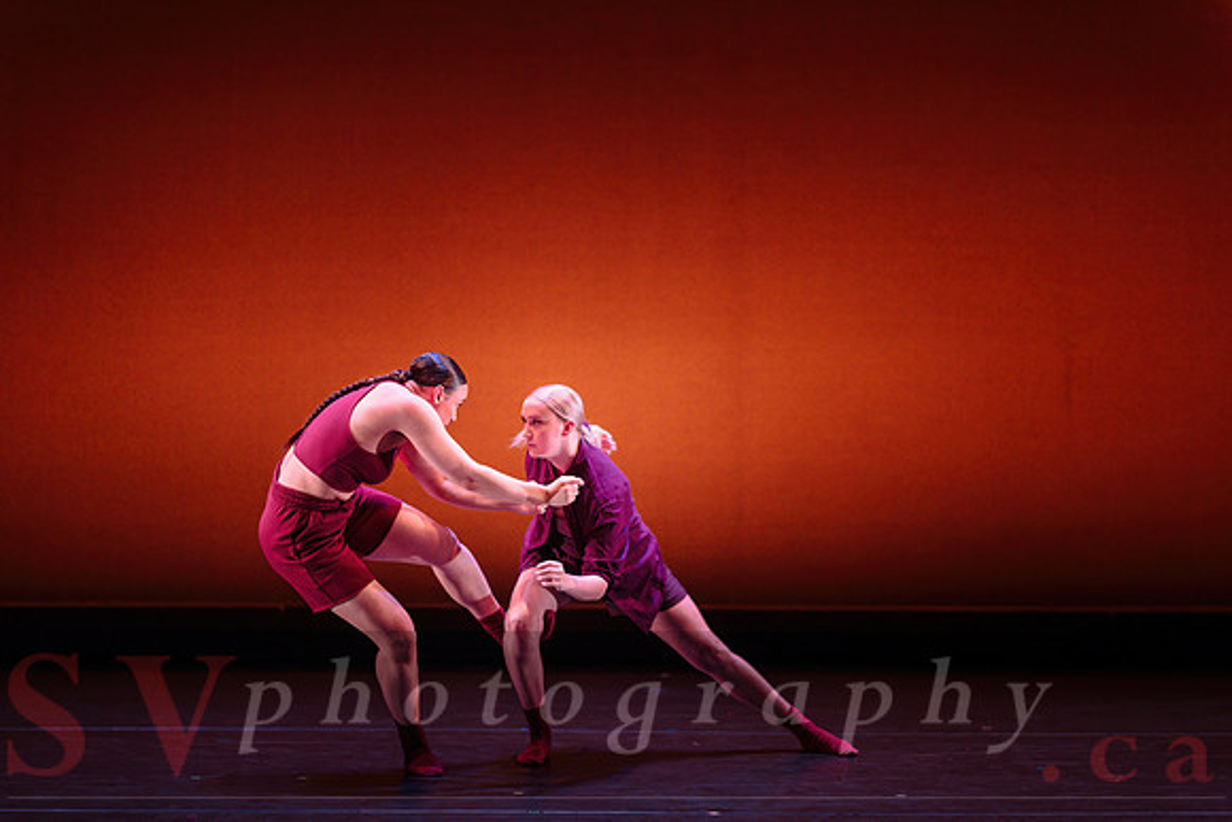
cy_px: 411
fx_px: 3598
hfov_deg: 19.4
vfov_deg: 13.0
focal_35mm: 105
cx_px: 616
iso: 1250
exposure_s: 1/400
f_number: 1.4
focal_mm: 105
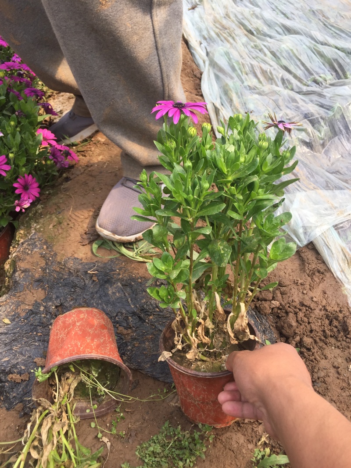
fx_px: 392
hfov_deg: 48.2
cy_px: 234
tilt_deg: -46.1
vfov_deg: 61.7
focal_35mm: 29
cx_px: 176
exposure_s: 1/380
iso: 32
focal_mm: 4.15
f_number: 2.2
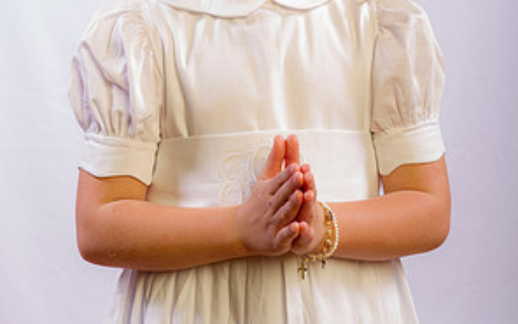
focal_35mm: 102
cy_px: 37
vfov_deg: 12.7
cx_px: 258
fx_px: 1440
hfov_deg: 20.4
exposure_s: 1/200
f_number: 8
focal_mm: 66
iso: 100
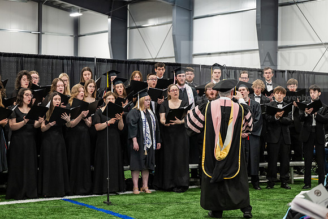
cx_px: 164
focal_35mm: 70
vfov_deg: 19.5
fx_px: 638
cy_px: 110
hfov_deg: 28.8
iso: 2500
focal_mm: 70
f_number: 3.2
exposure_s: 1/200
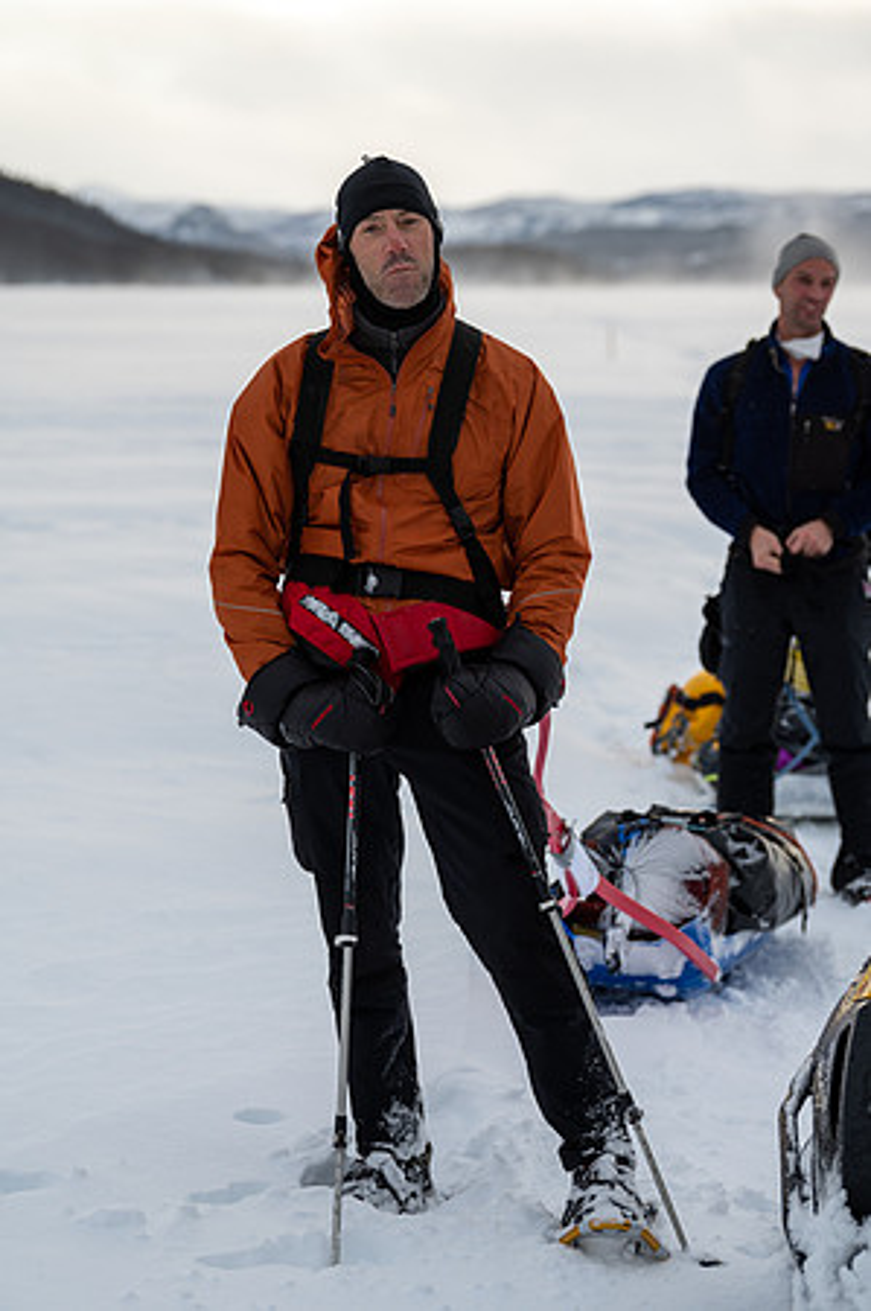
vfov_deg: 20.0
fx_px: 3710
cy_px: 656
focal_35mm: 102
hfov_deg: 13.4
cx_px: 436
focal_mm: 102
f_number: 4.5
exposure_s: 1/250
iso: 100
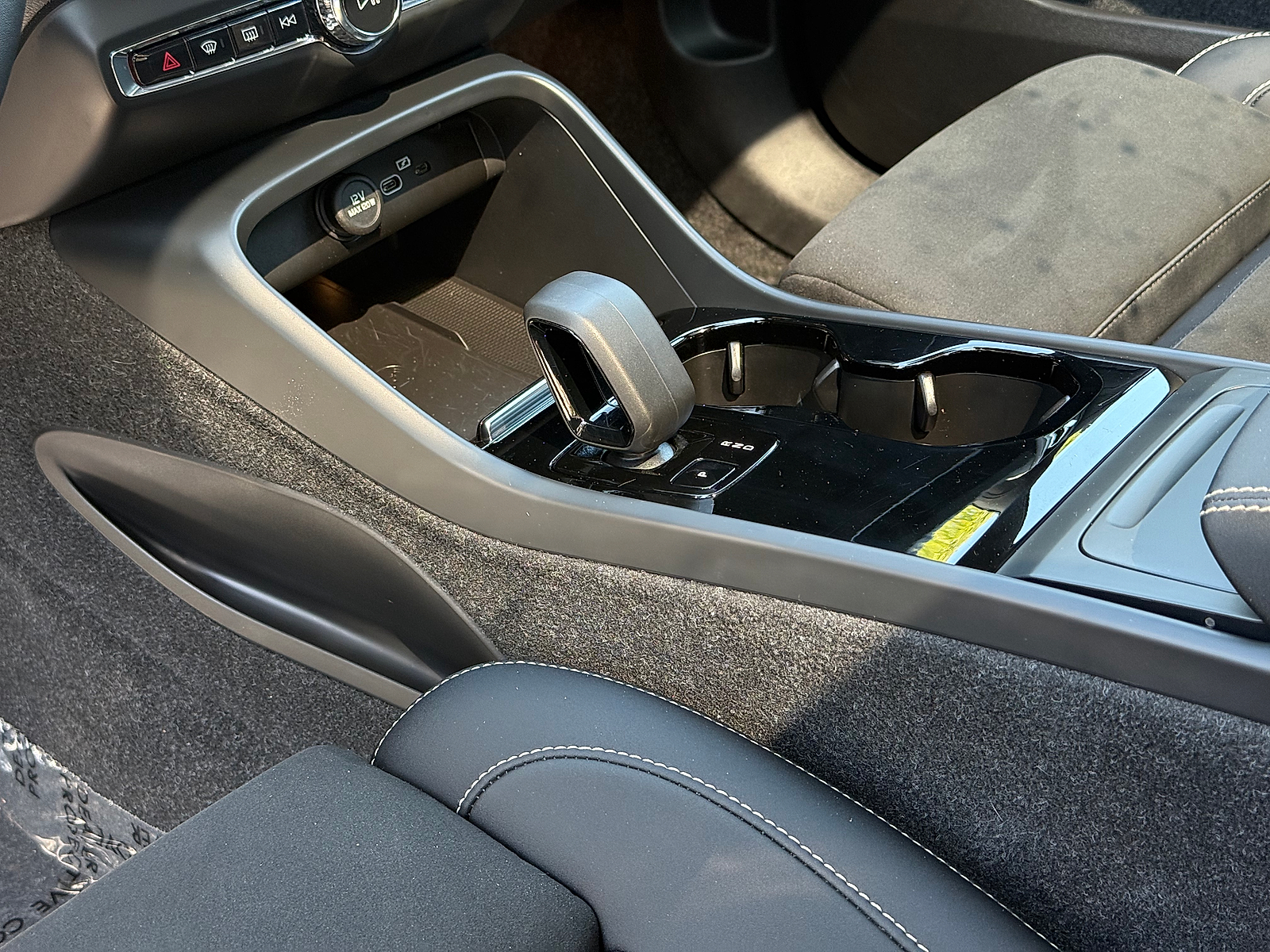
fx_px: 1761
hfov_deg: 39.7
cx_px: 635
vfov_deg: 30.3
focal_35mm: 48
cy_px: 476
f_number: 1.78
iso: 200
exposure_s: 1/89
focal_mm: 6.76
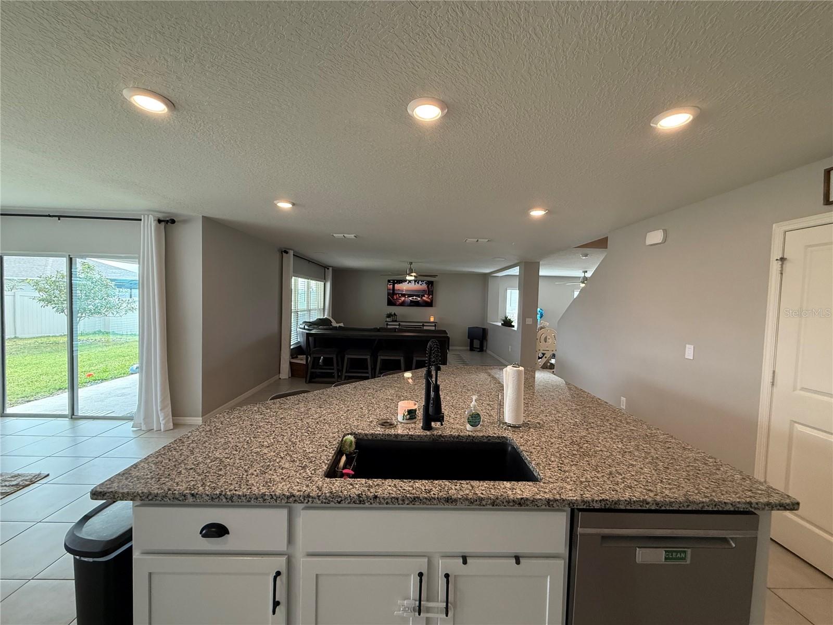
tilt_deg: -1.7
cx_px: 416
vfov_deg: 85.7
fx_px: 337
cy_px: 312
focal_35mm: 14
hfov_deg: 102.1
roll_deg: -1.4
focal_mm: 2.22
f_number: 2.2
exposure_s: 1/120
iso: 320
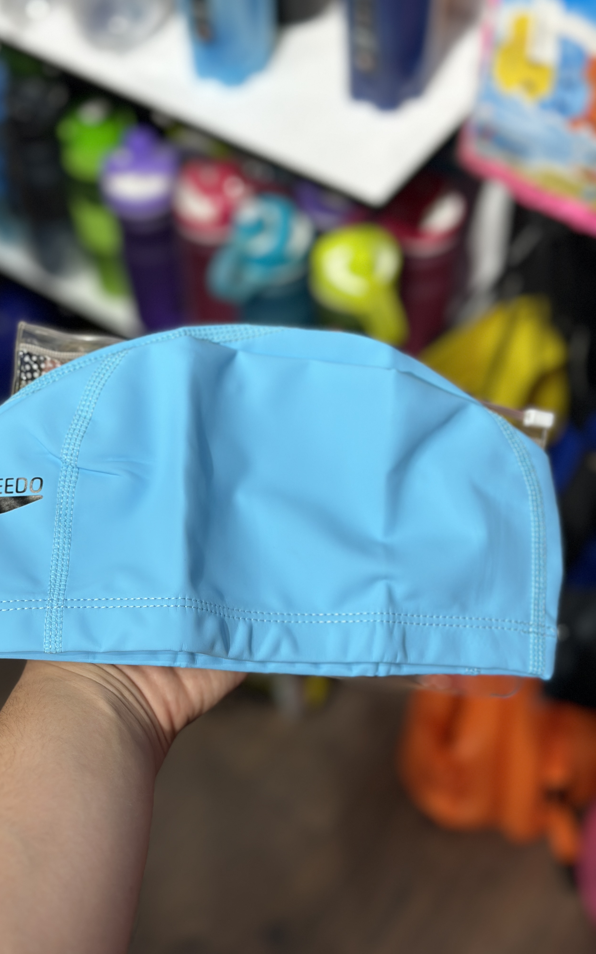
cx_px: 239
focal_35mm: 51
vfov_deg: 39.6
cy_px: 476
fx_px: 1326
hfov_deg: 25.3
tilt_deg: -51.3
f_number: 1.78
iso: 80
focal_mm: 6.86
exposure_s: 1/196
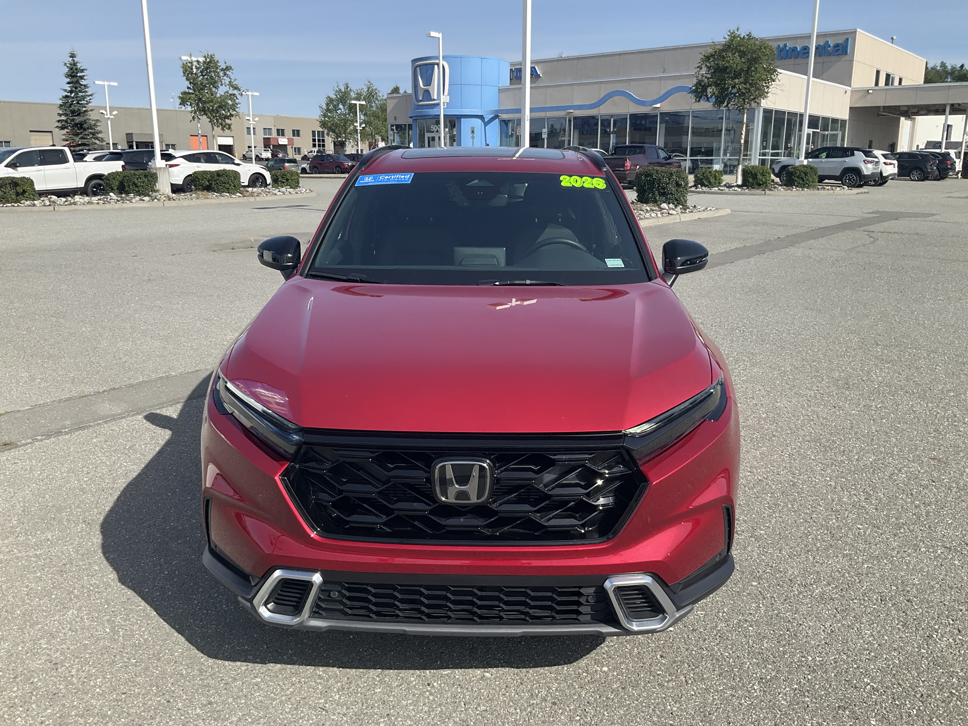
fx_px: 811
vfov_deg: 48.2
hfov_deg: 61.7
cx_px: 484
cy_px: 363
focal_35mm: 29
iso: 25
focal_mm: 3
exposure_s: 1/1412
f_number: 1.8
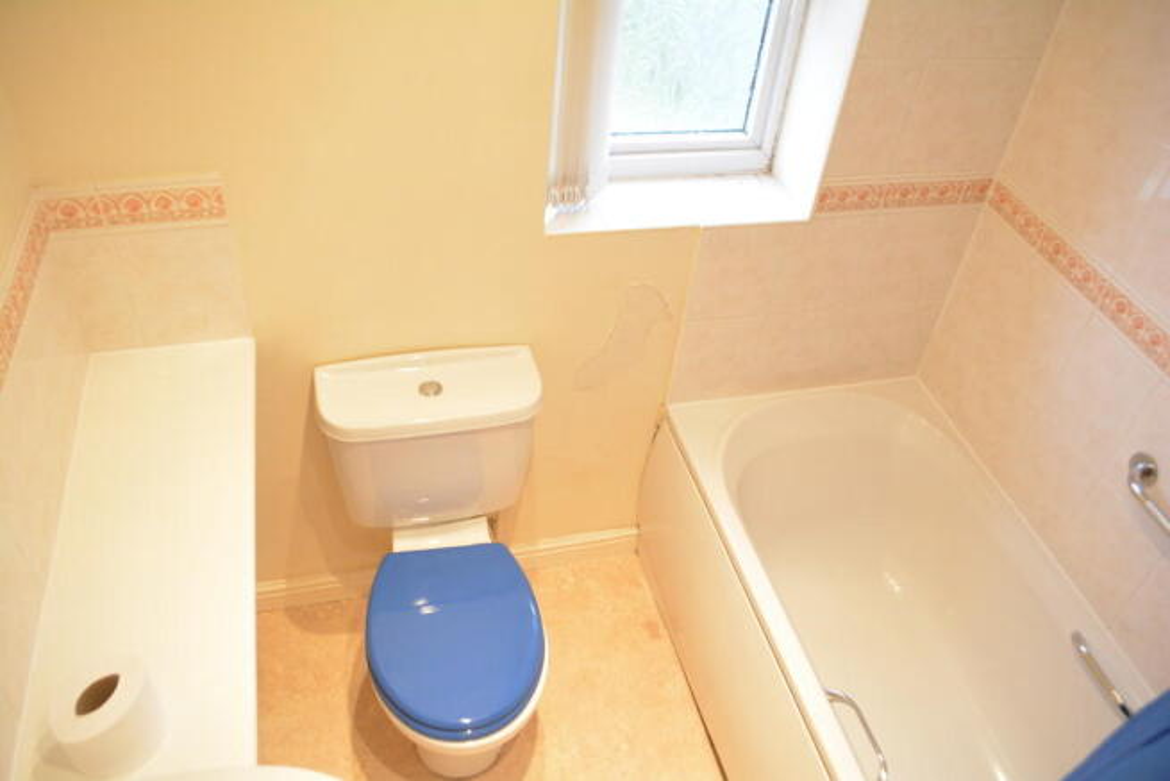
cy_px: 390
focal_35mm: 27
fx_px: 878
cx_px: 585
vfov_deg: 48.0
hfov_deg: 67.4
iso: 3200
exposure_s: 1/60
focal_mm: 18
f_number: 4.5
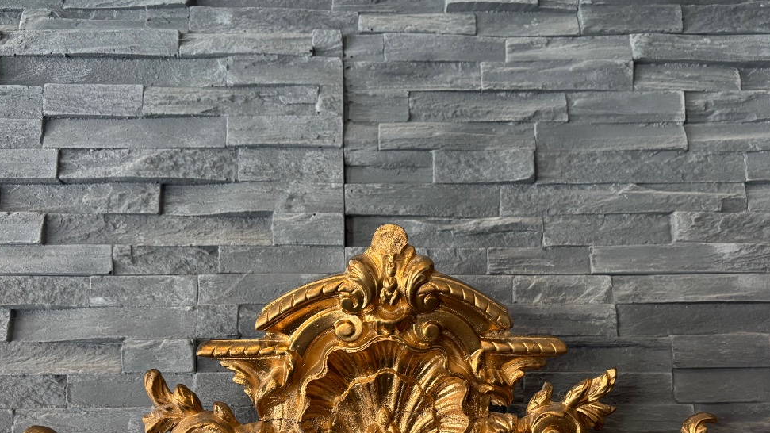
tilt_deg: +9.9
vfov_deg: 33.1
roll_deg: +0.4
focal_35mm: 35
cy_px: 317
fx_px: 715
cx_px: 407
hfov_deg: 56.6
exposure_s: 1/60
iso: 200
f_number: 1.6
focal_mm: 5.96
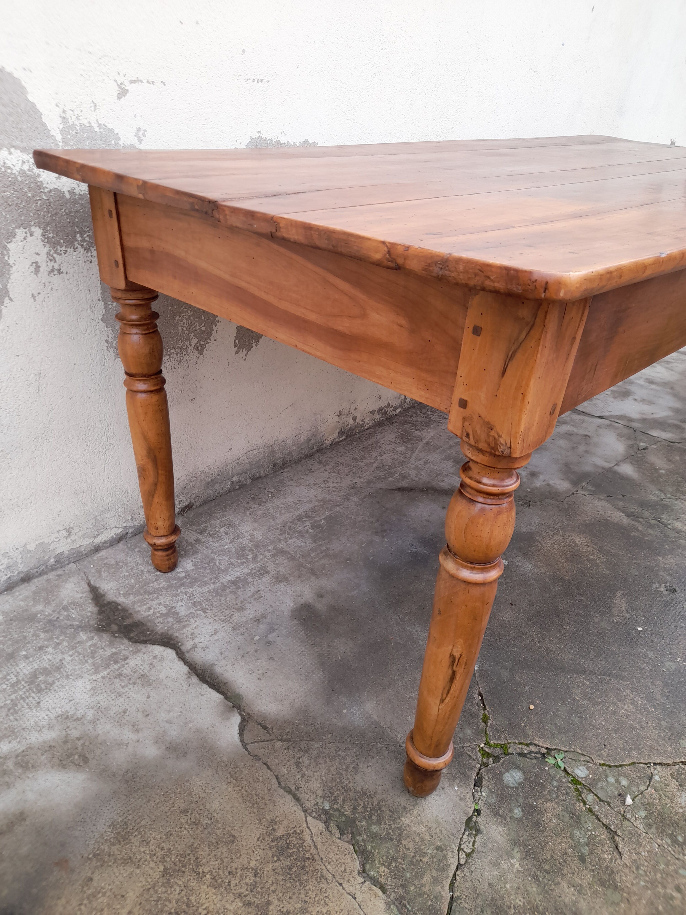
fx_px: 661
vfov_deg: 69.4
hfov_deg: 54.9
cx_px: 343
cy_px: 458
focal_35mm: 25
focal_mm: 4.6
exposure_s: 1/50
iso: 20
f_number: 2
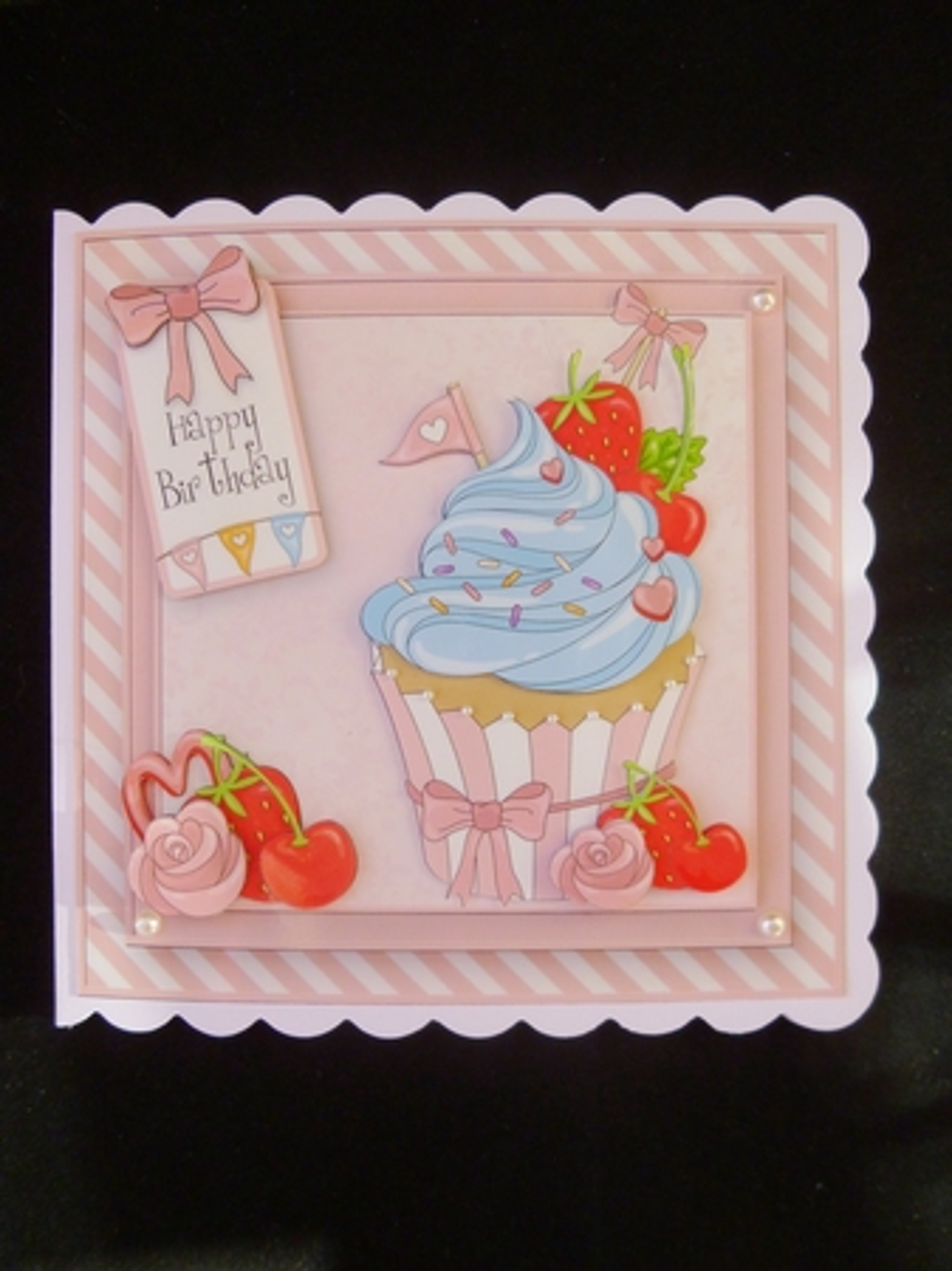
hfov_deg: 54.8
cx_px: 476
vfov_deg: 69.4
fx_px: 918
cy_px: 636
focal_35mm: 25
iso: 100
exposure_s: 1/200
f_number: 3.1
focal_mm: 4.5
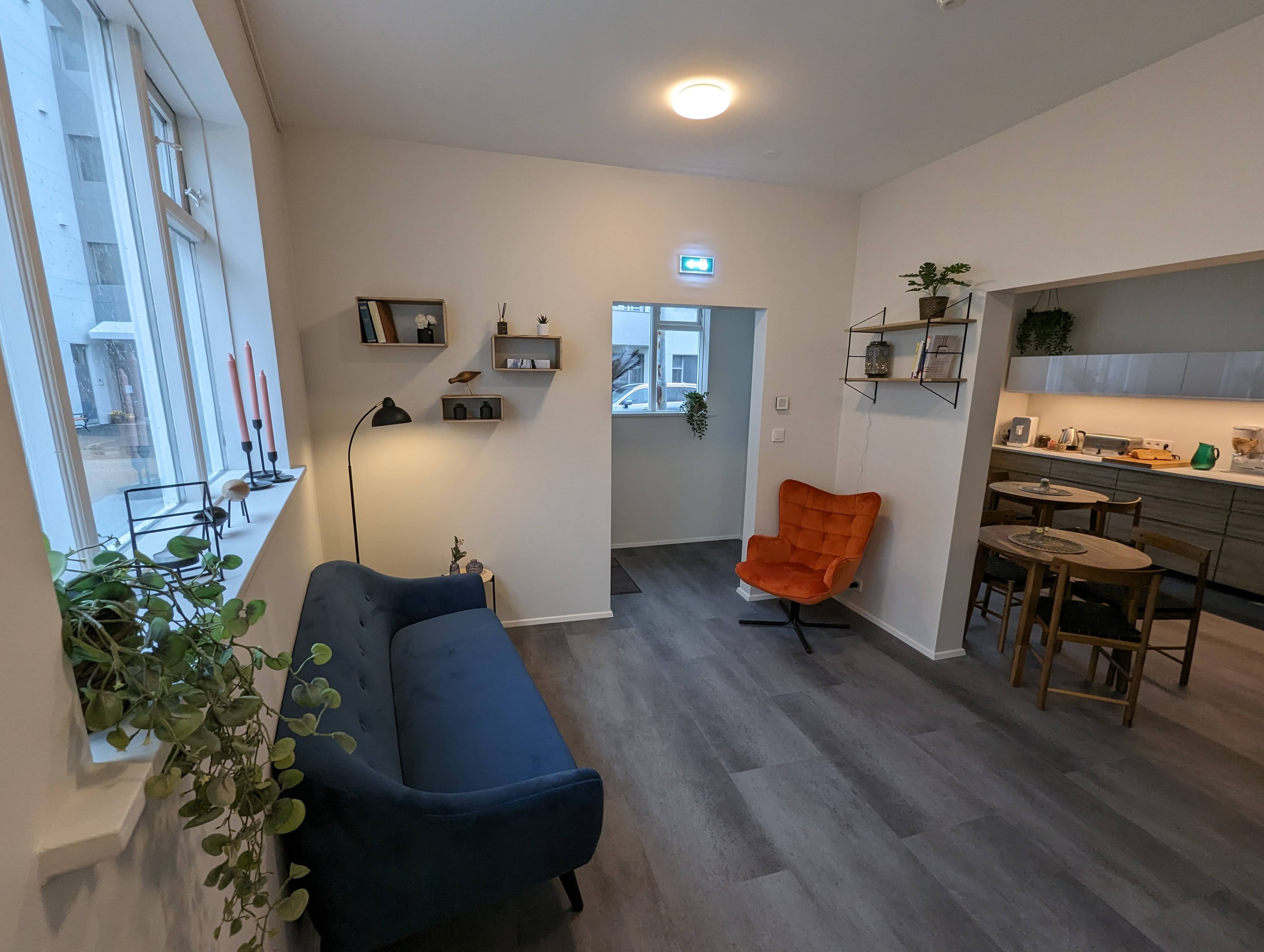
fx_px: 475
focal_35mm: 13
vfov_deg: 90.1
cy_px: 476
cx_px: 632
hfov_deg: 106.1
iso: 97
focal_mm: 1.95
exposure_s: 1/67.4
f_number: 2.2
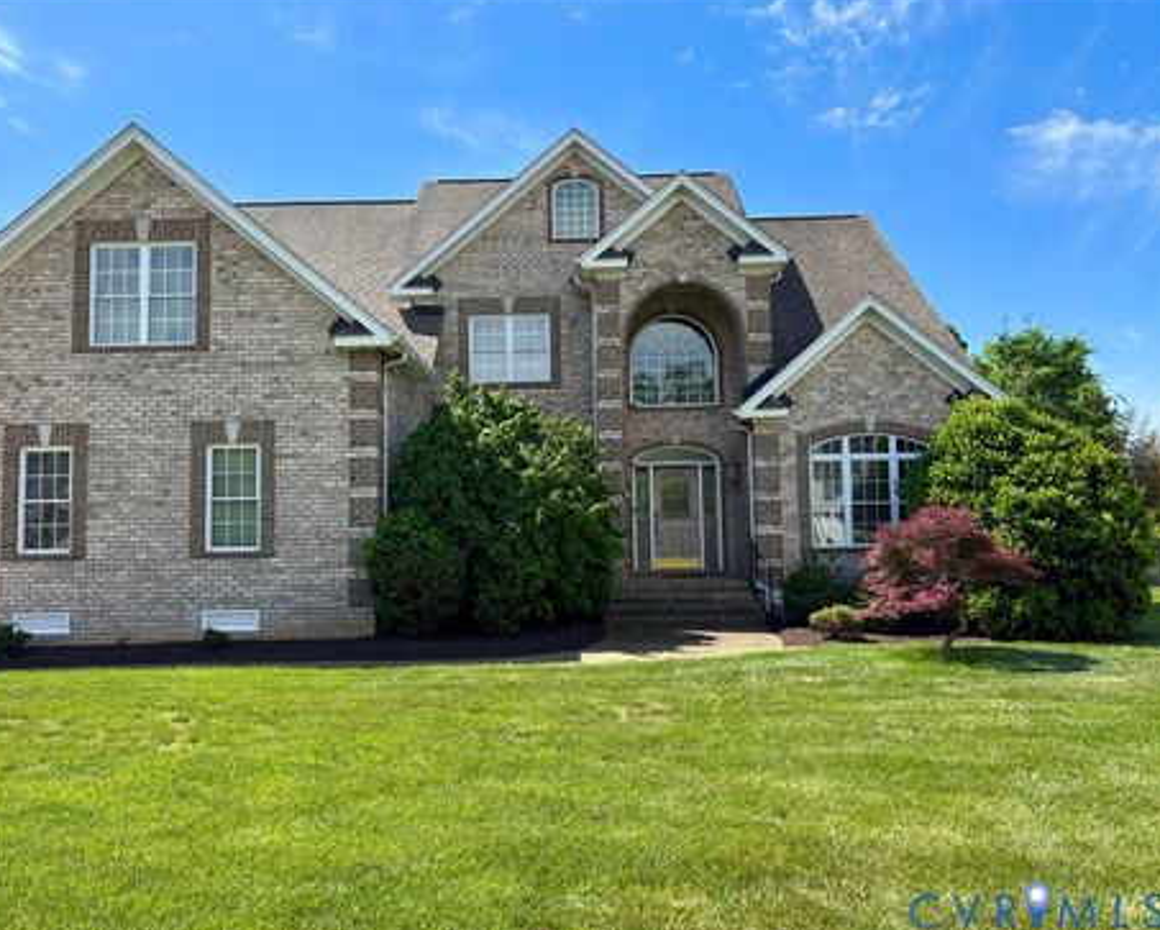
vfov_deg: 51.6
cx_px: 525
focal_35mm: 28
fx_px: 962
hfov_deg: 62.1
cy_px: 465
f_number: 1.6
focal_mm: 5.96
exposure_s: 1/1876
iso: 50
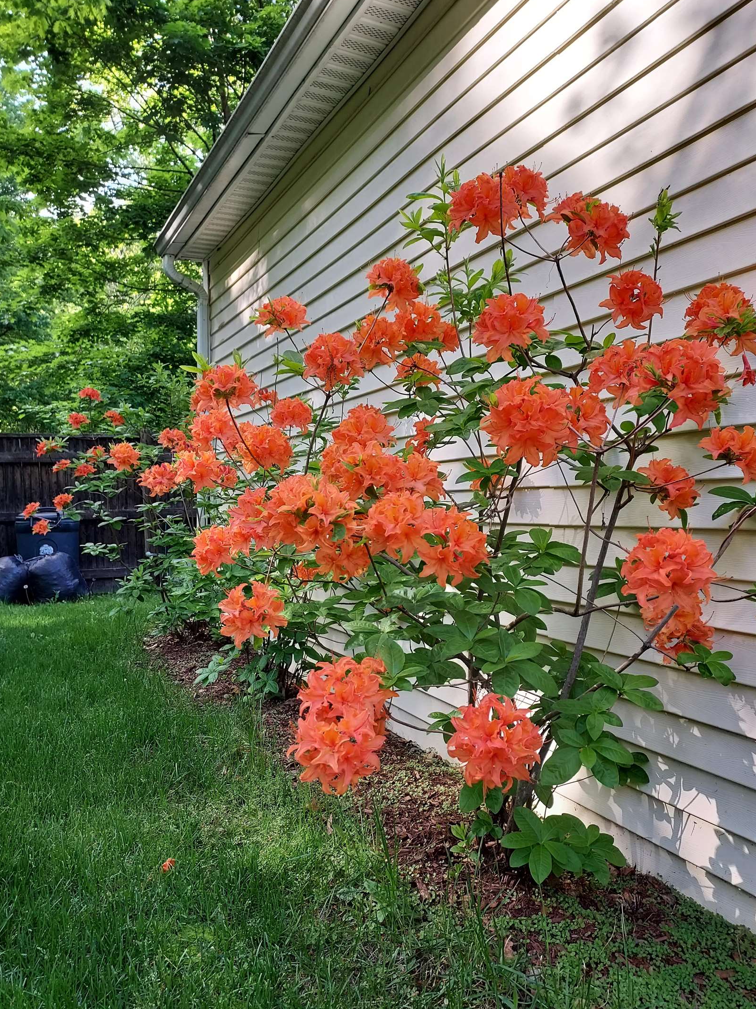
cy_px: 539
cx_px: 385
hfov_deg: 53.1
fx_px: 757
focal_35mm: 26
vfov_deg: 67.2
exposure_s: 1/120
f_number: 1.8
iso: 64
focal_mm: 4.6
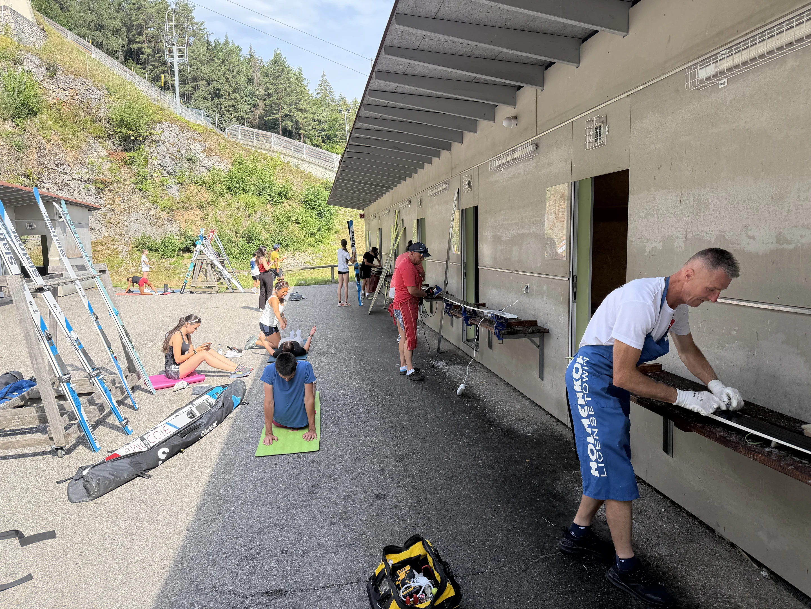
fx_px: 562
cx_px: 406
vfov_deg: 56.8
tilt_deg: -6.6
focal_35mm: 24
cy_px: 304
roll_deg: +1.4
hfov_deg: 71.6
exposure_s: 1/1949
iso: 100
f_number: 1.78
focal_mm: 6.76
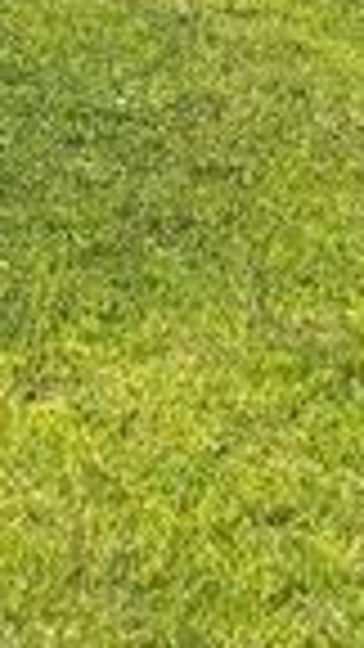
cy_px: -722
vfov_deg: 13.5
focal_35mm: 131
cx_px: -427
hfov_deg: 8.6
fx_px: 2248
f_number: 1.6
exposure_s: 1/2865
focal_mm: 5.96
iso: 50
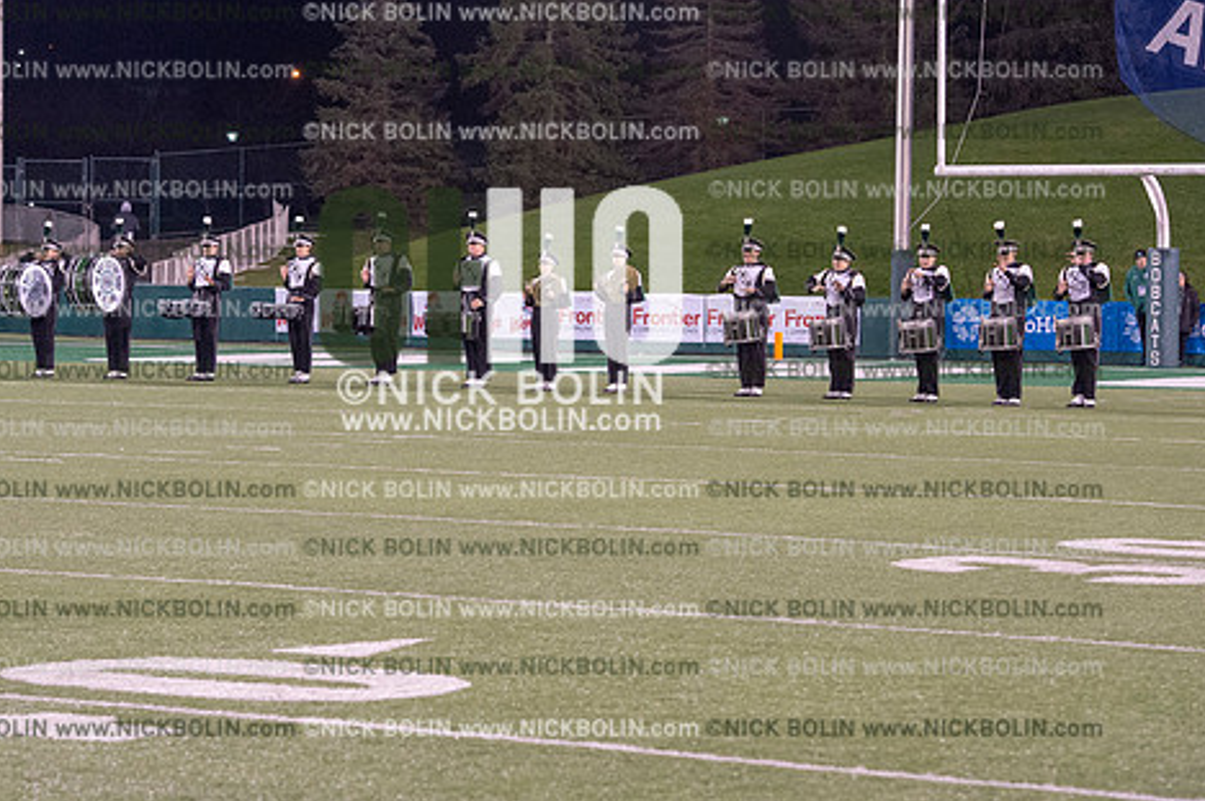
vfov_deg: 11.0
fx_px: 4146
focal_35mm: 124
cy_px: 309
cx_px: 500
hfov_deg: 16.5
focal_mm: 100
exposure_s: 1/400
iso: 6400
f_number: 5.6
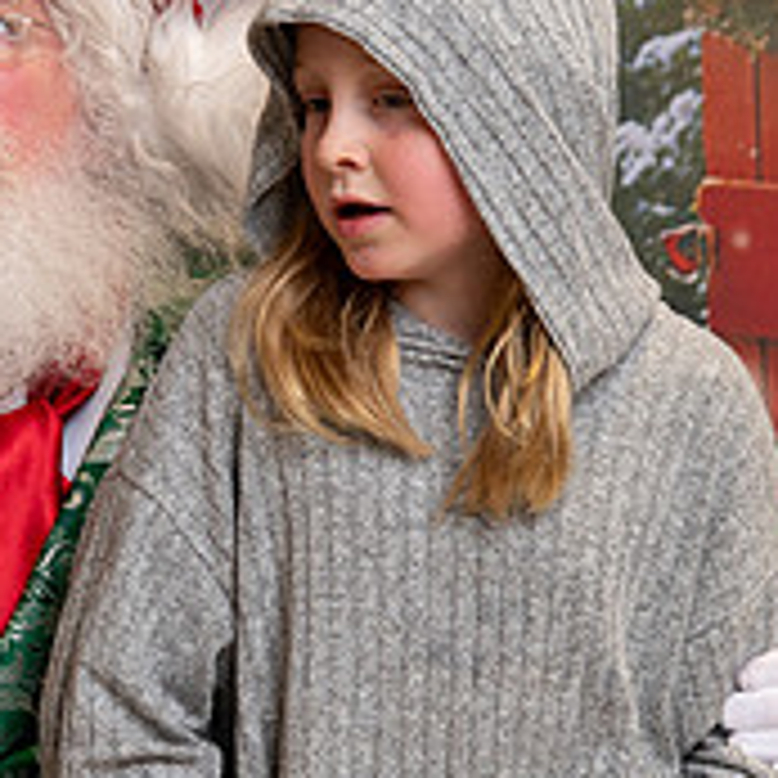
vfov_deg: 8.2
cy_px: 396
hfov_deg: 8.2
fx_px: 5416
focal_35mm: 213
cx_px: -85
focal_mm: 75
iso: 1250
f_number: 4.5
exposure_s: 1/200
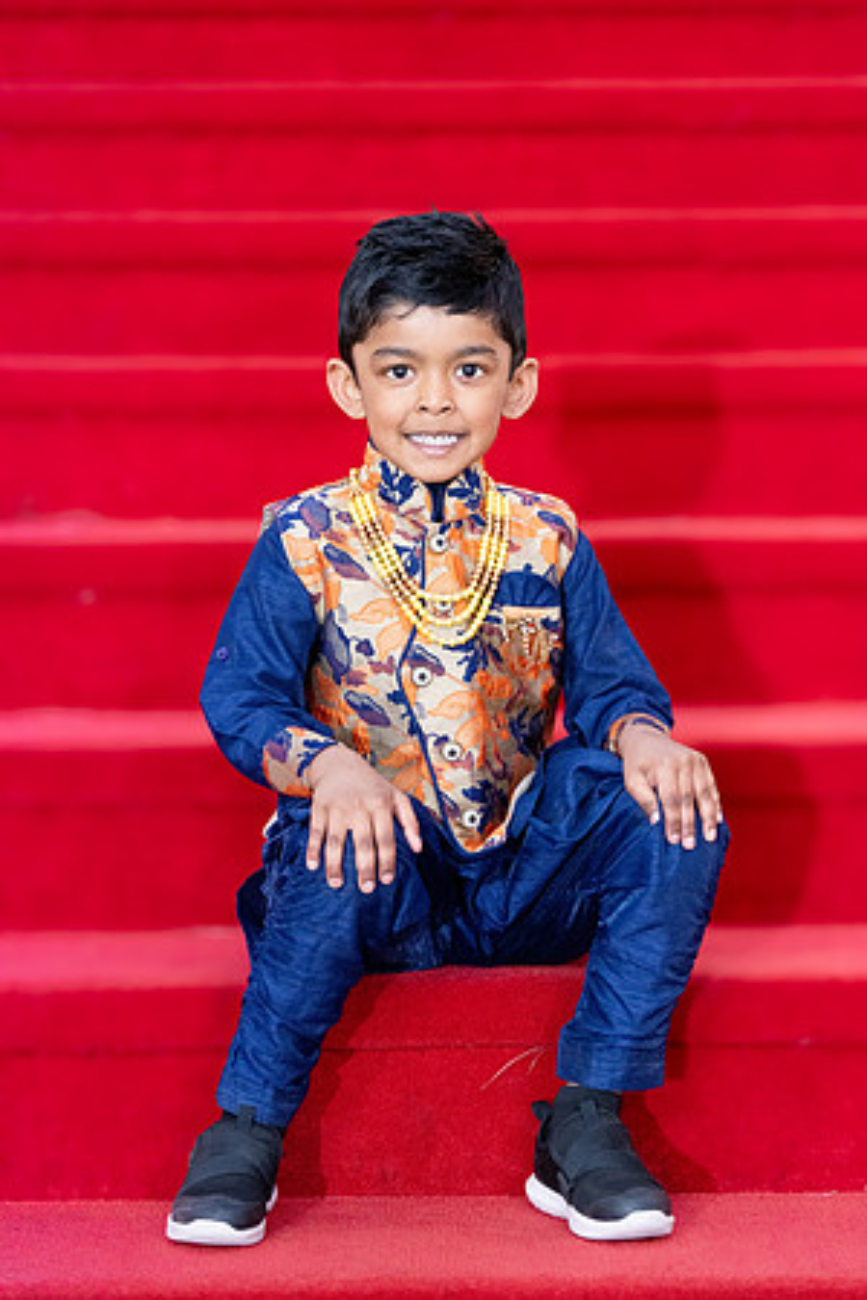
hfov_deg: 14.1
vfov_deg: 21.0
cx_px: 434
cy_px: 650
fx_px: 3504
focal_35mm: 97
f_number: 2.8
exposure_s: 1/200
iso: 5000
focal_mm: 97
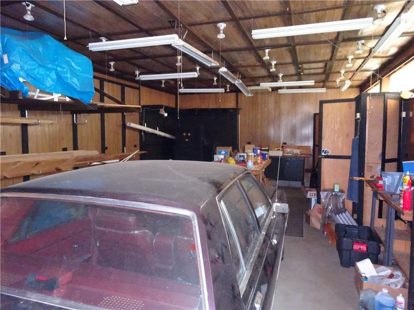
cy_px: 155
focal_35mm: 24
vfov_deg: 56.8
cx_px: 207
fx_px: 287
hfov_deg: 71.6
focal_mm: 4.1
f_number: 3.5
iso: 2500
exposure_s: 1/8
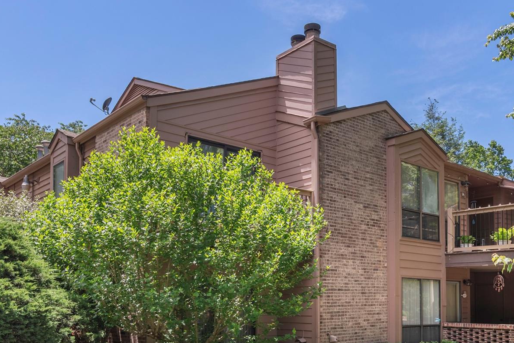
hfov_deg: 50.3
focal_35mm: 38
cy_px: 254
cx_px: 311
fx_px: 543
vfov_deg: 34.4
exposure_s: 1/1000
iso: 320
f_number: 7.1
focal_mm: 22
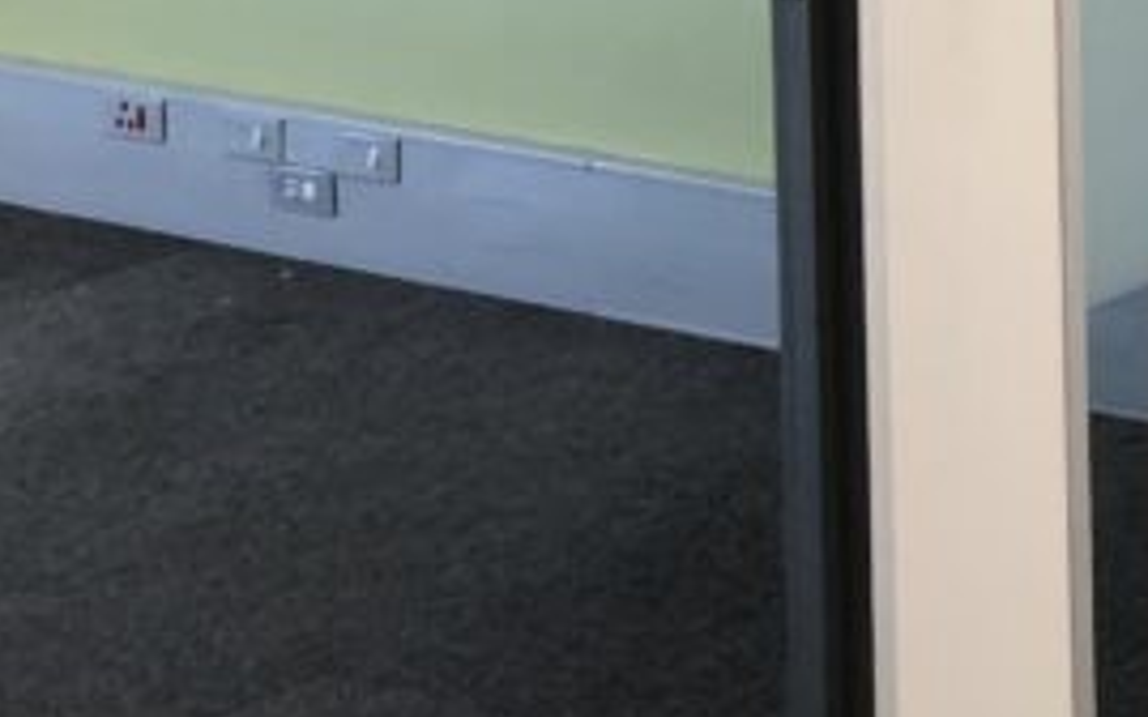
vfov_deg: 10.8
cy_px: -632
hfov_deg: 15.6
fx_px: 3535
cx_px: 2108
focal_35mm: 113
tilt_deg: -3.7
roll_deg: +0.6
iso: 40
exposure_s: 1/20
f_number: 1.8
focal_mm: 3.99
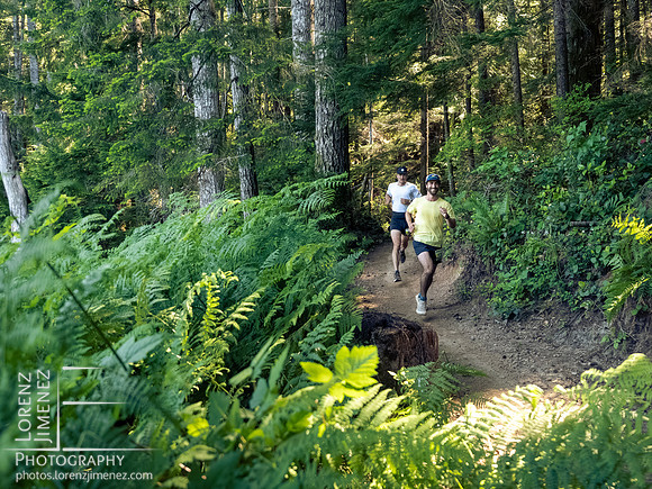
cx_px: 326
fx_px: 565
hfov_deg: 60.0
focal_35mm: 30
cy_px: 244
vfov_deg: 46.8
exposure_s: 1/1000
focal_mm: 15
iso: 4000
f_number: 2.8
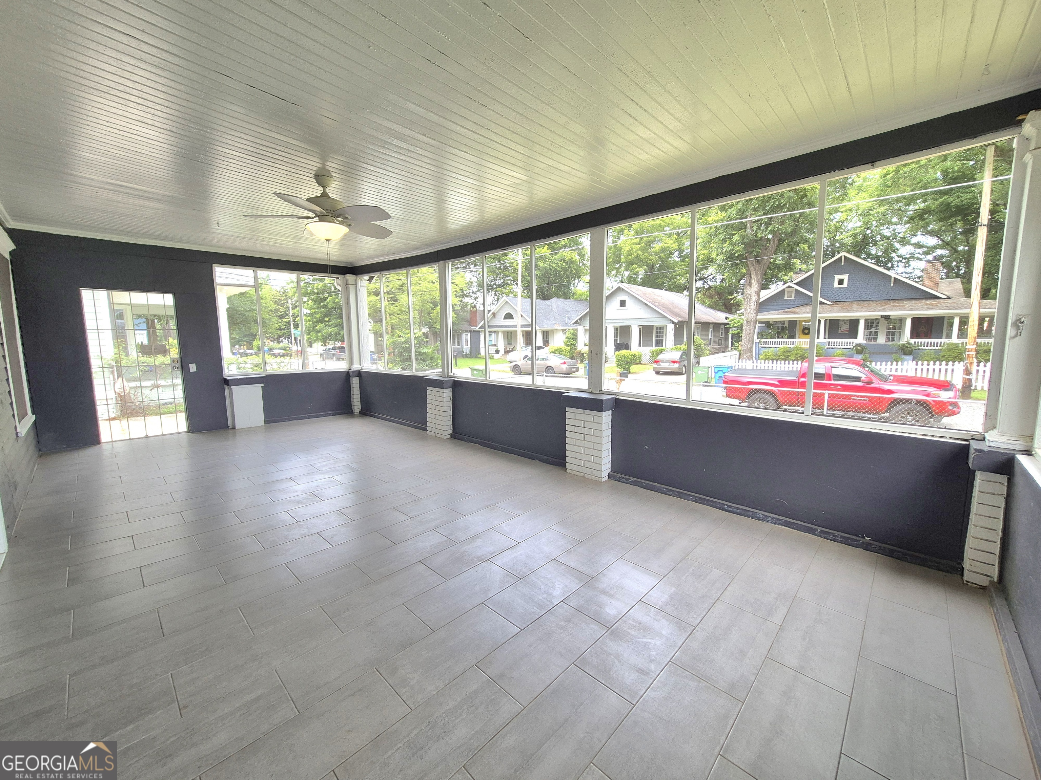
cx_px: 520
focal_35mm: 13
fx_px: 391
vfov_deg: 89.9
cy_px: 390
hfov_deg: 106.2
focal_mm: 1.74
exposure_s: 1/133
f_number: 2.2
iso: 50
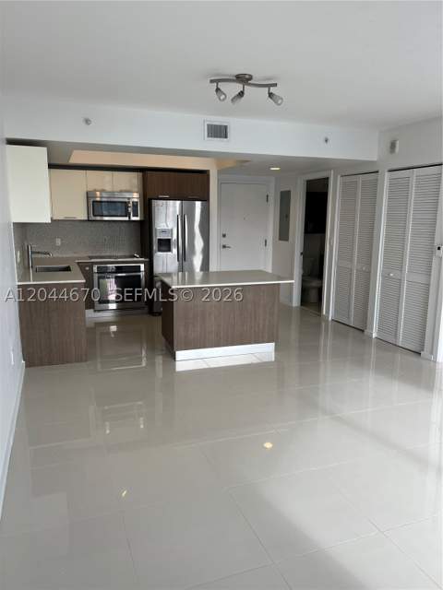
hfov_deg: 53.1
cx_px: 222
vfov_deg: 67.3
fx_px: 444
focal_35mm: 26
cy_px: 295
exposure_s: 1/384
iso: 50
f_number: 1.5
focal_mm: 5.7
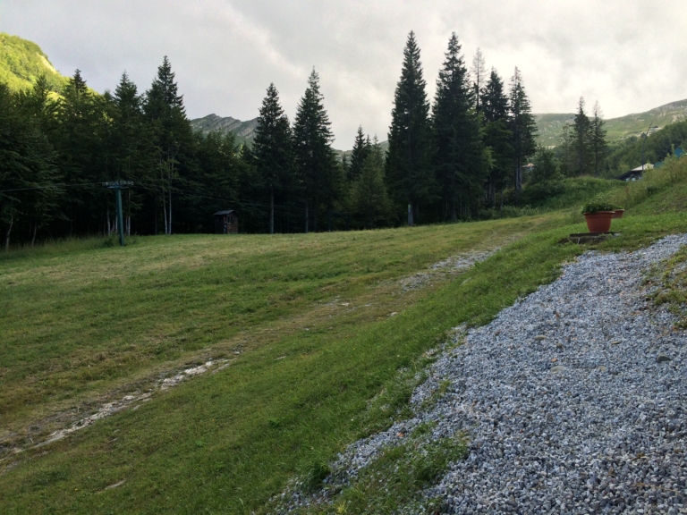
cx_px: 344
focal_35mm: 30
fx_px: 595
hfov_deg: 60.0
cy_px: 258
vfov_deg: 46.8
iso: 32
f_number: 2.2
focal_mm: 4.12
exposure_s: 1/391
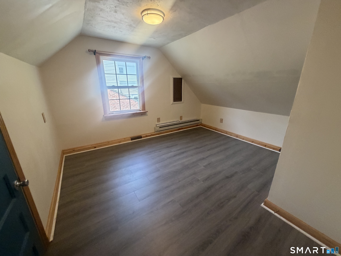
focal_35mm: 14
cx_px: 170
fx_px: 138
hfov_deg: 102.1
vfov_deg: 85.7
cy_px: 128
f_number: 2.2
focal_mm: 2.22
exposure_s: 1/120
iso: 320
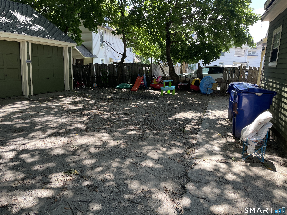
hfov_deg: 67.3
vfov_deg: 53.1
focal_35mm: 26
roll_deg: -2.0
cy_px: 108
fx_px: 216
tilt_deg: -12.4
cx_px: 144
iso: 32
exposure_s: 1/303
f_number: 1.6
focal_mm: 4.2
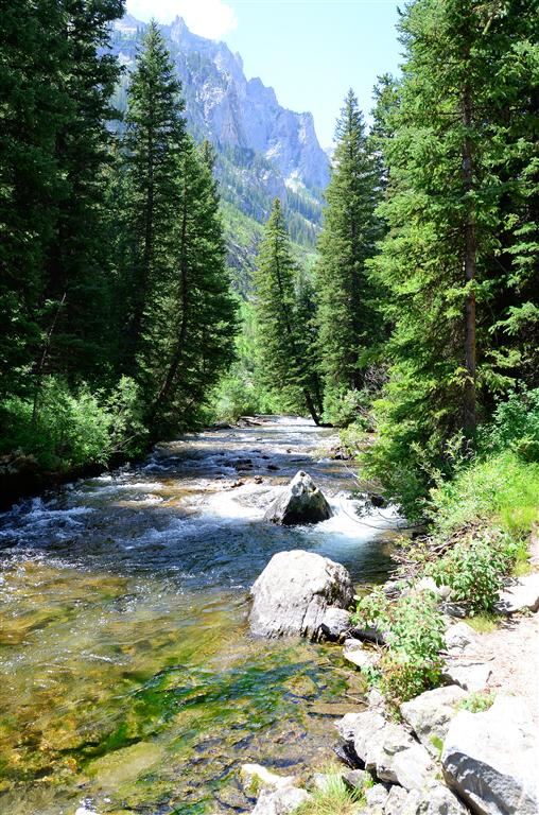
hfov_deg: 47.7
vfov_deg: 67.5
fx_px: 610
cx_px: 270
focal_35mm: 27
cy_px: 408
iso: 200
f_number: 6.3
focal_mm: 18
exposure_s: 1/160
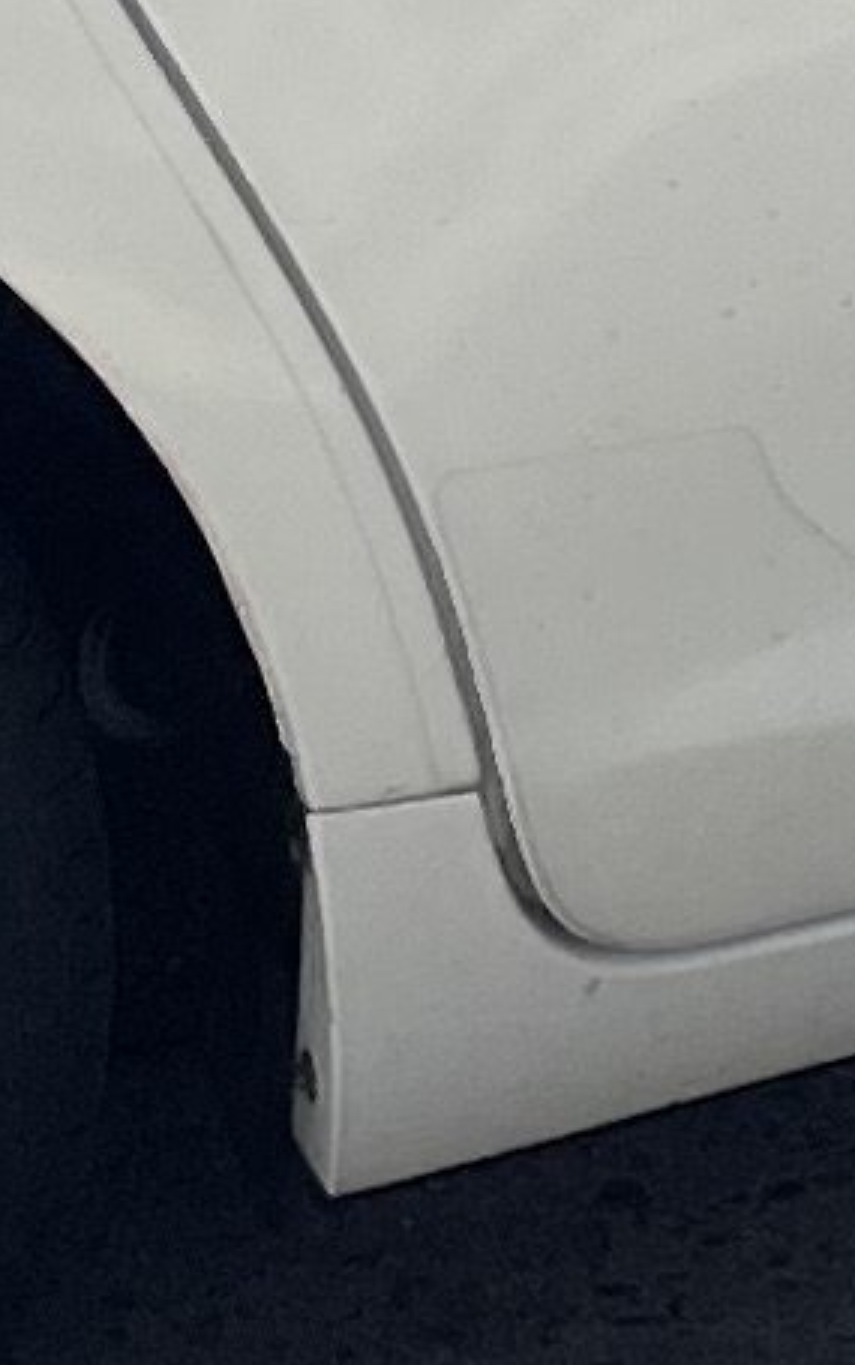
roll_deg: +3.9
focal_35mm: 244
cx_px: 2052
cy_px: -672
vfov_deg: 8.4
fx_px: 9083
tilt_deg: -17.6
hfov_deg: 5.2
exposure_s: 1/1195
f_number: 1.6
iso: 32
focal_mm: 4.2
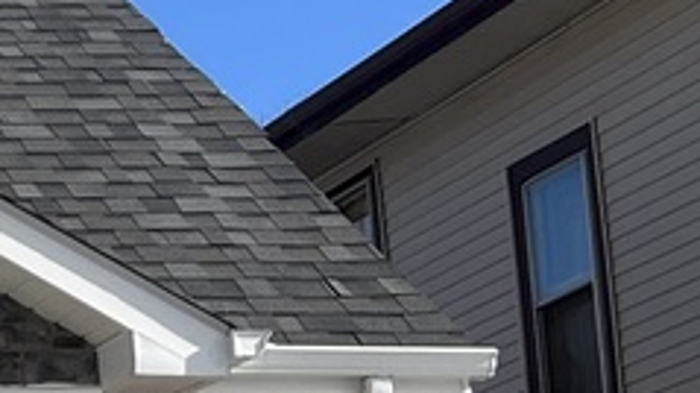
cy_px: 613
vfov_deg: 7.0
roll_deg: +0.8
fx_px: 3171
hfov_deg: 10.3
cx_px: -1172
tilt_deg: +8.9
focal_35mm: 171
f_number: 1.6
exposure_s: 1/3049
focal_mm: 5.1
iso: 50
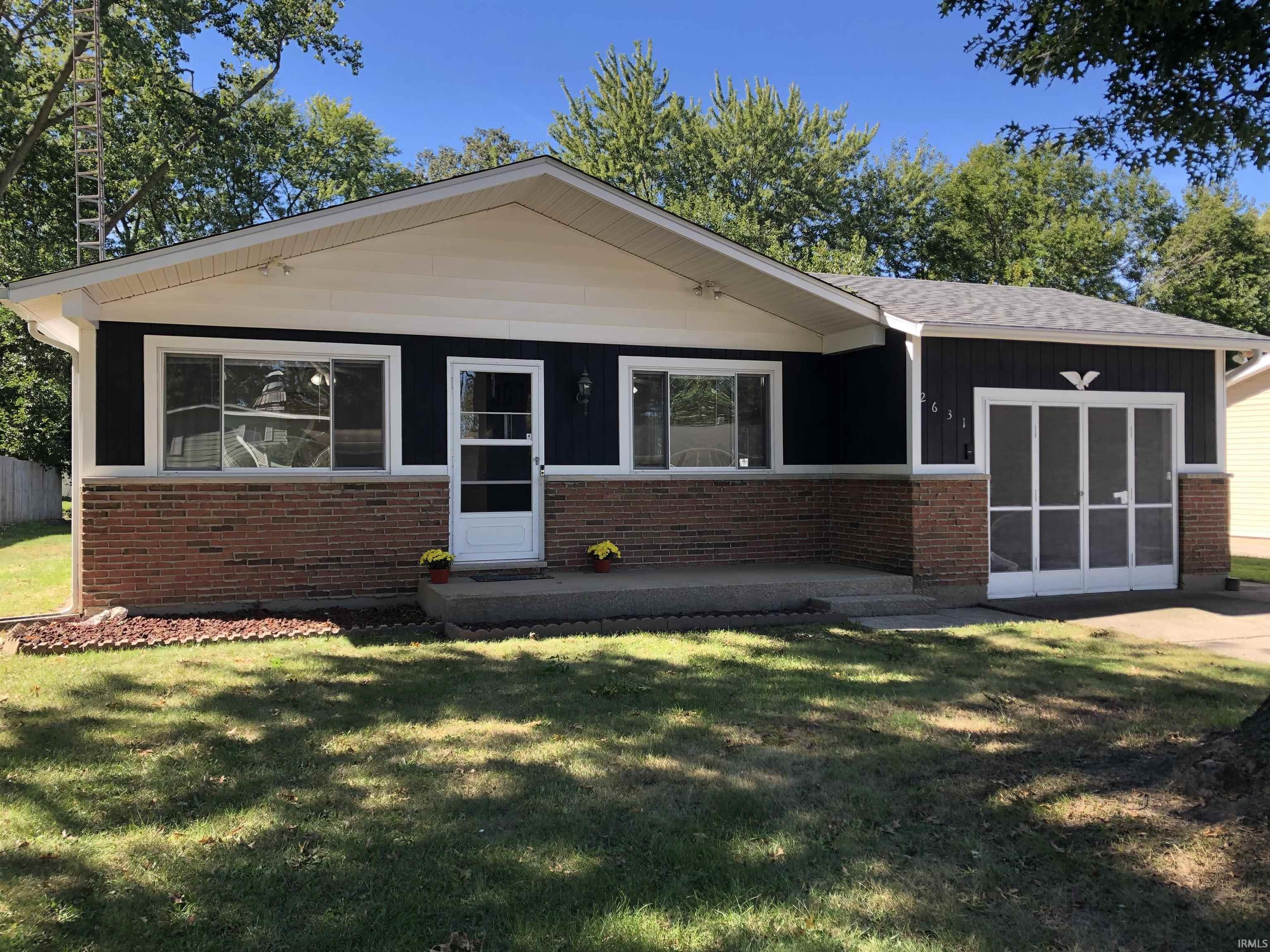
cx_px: 635
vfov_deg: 49.7
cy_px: 476
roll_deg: +0.8
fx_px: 1027
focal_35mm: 28
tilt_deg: +0.5
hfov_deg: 63.4
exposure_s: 1/281
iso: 20
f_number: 1.8
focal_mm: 3.99
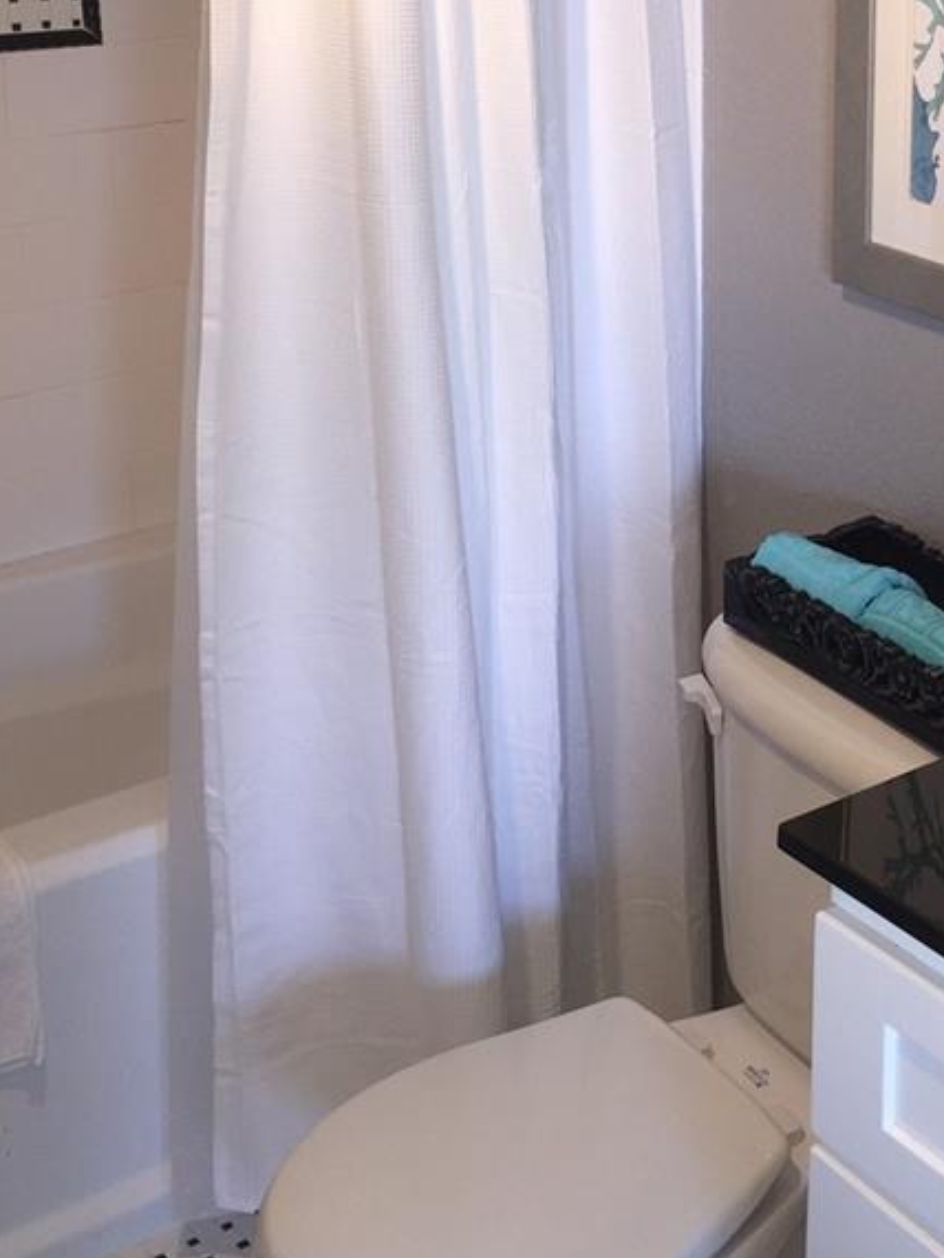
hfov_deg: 23.1
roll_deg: -1.8
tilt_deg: -13.4
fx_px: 2216
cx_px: 935
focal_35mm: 61
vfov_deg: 30.8
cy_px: 243
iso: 32
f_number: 2.2
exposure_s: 1/30
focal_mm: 4.15
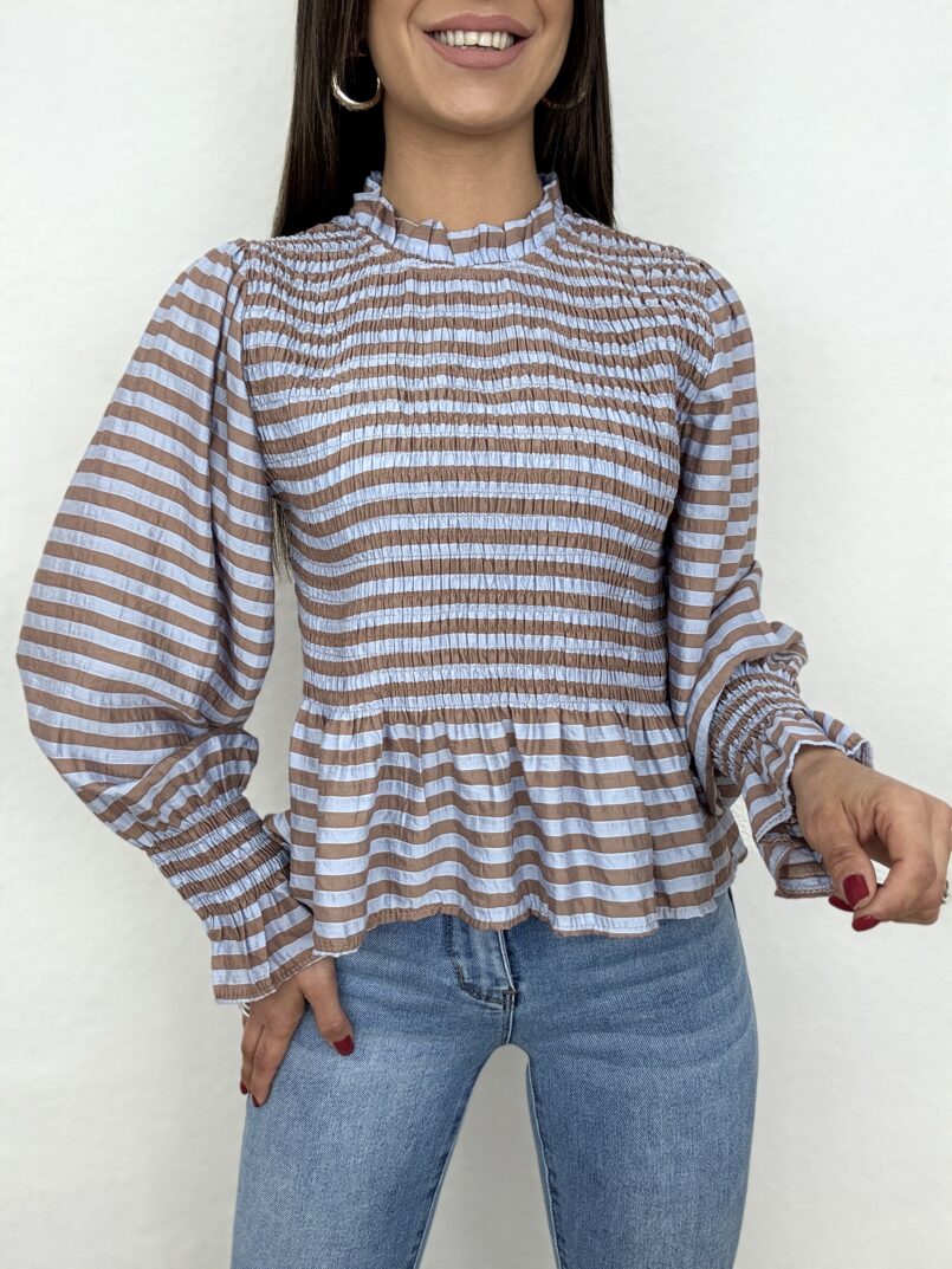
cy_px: 634
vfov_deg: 60.0
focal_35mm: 30
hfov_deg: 46.8
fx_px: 1100
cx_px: 476
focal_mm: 2.69
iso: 40
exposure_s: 1/100
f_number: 1.9
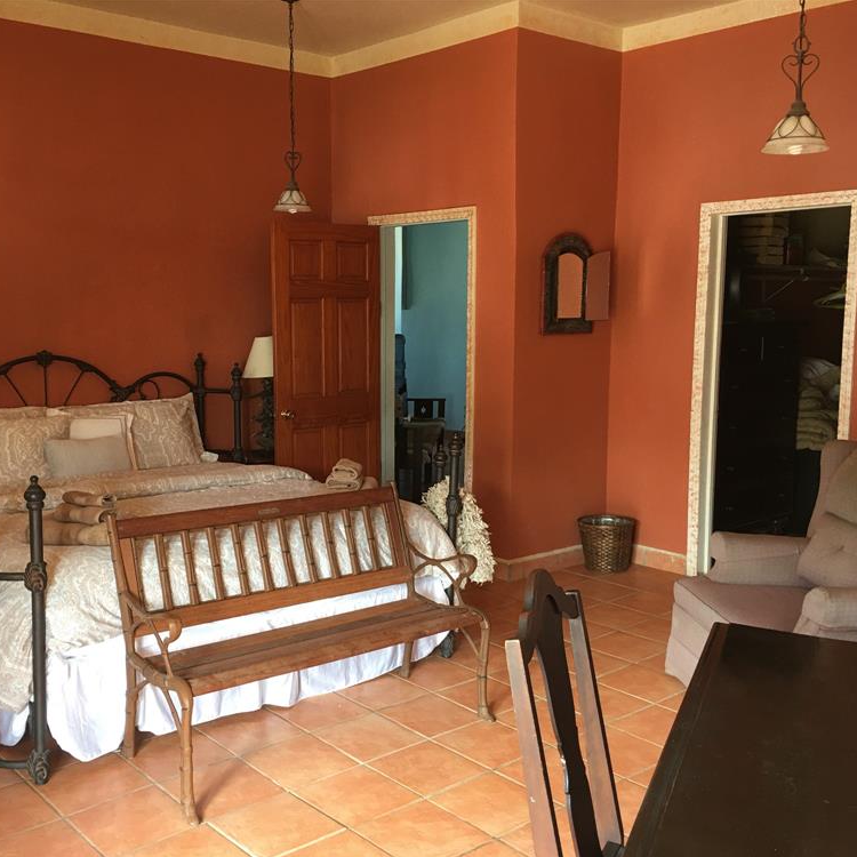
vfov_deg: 47.2
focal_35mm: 35
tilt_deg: -6.7
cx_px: 373
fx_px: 980
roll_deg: -0.1
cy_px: 438
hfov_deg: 47.1
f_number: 2.2
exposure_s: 1/15
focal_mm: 4.15
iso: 32
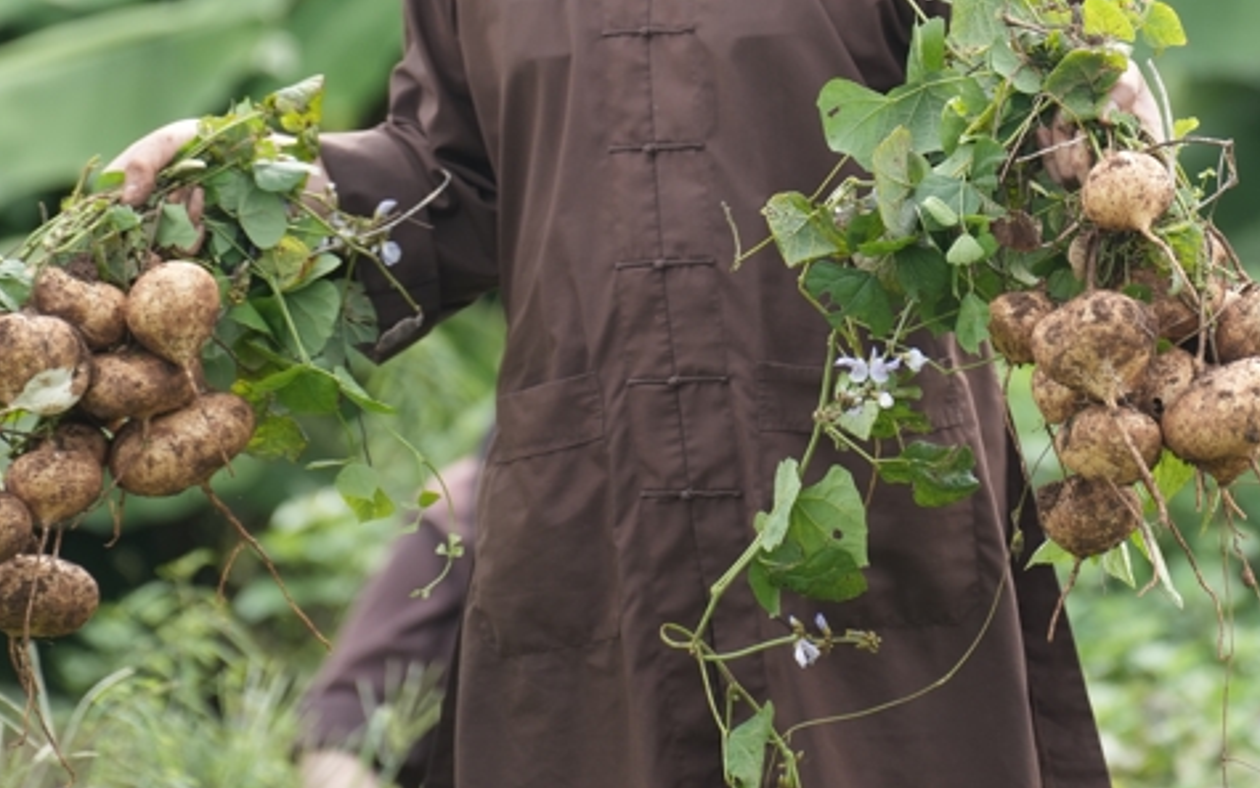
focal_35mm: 314
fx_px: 10784
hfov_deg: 6.7
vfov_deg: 4.2
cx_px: 737
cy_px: -68
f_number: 3.2
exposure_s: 1/1000
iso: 400
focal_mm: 150
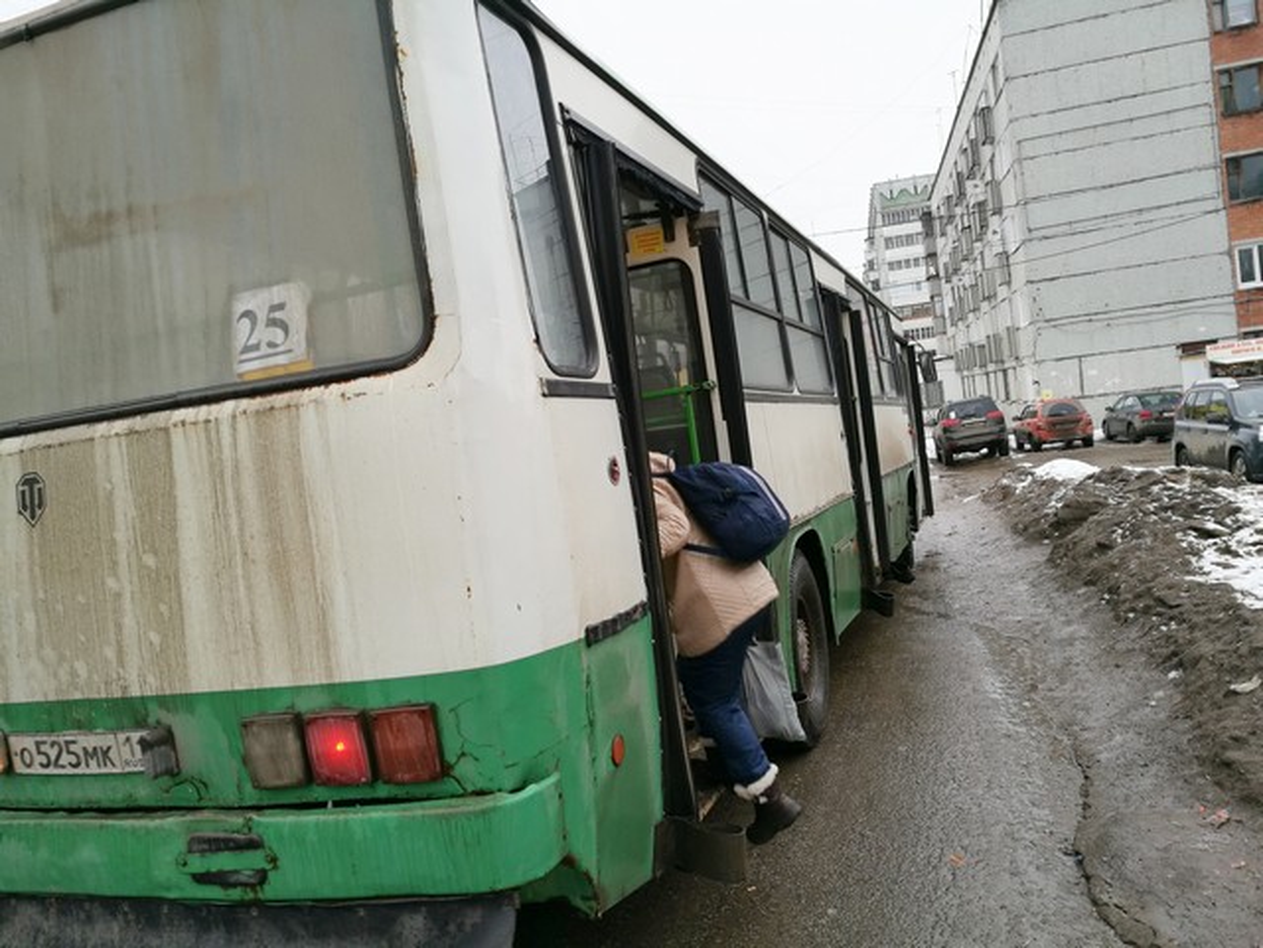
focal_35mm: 27
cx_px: 632
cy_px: 474
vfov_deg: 51.4
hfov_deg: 65.3
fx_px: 985
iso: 50
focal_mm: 4.5
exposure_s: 1/50
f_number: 2.2
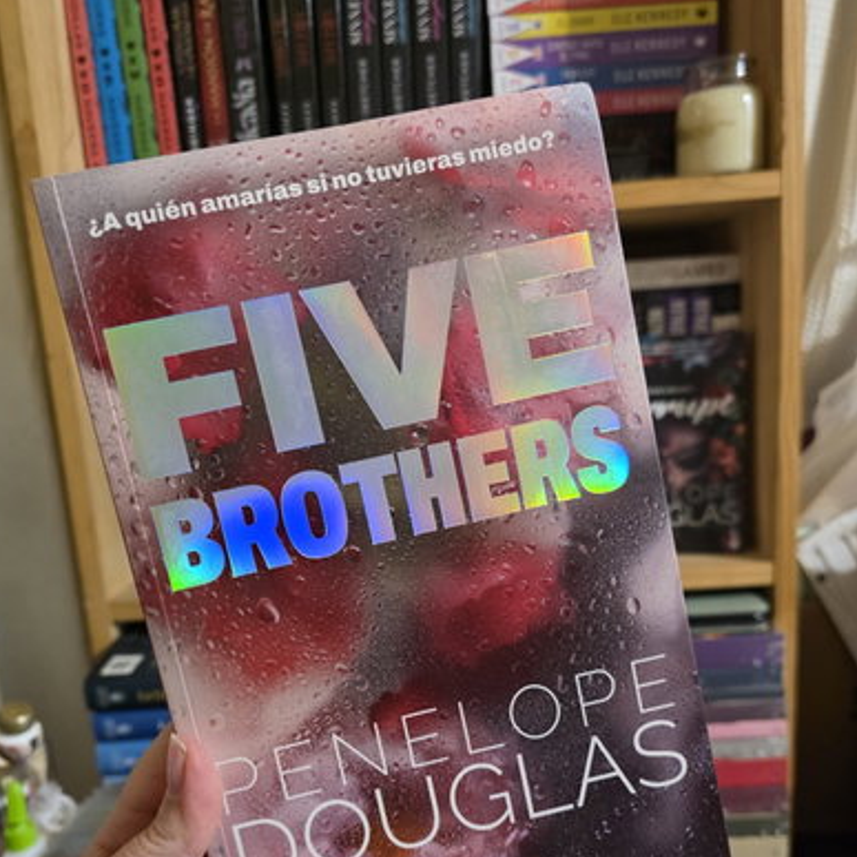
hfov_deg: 57.3
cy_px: 515
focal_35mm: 28
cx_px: 416
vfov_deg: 56.9
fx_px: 784
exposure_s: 1/66
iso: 800
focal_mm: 6.3
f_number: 1.7
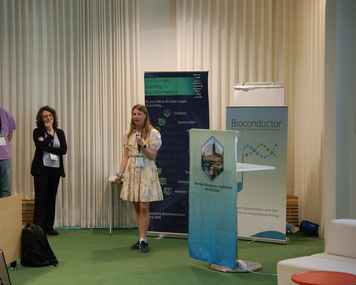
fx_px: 896
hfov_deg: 22.5
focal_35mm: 85
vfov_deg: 18.1
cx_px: 145
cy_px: 142
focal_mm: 50
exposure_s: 1/125
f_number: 3.5
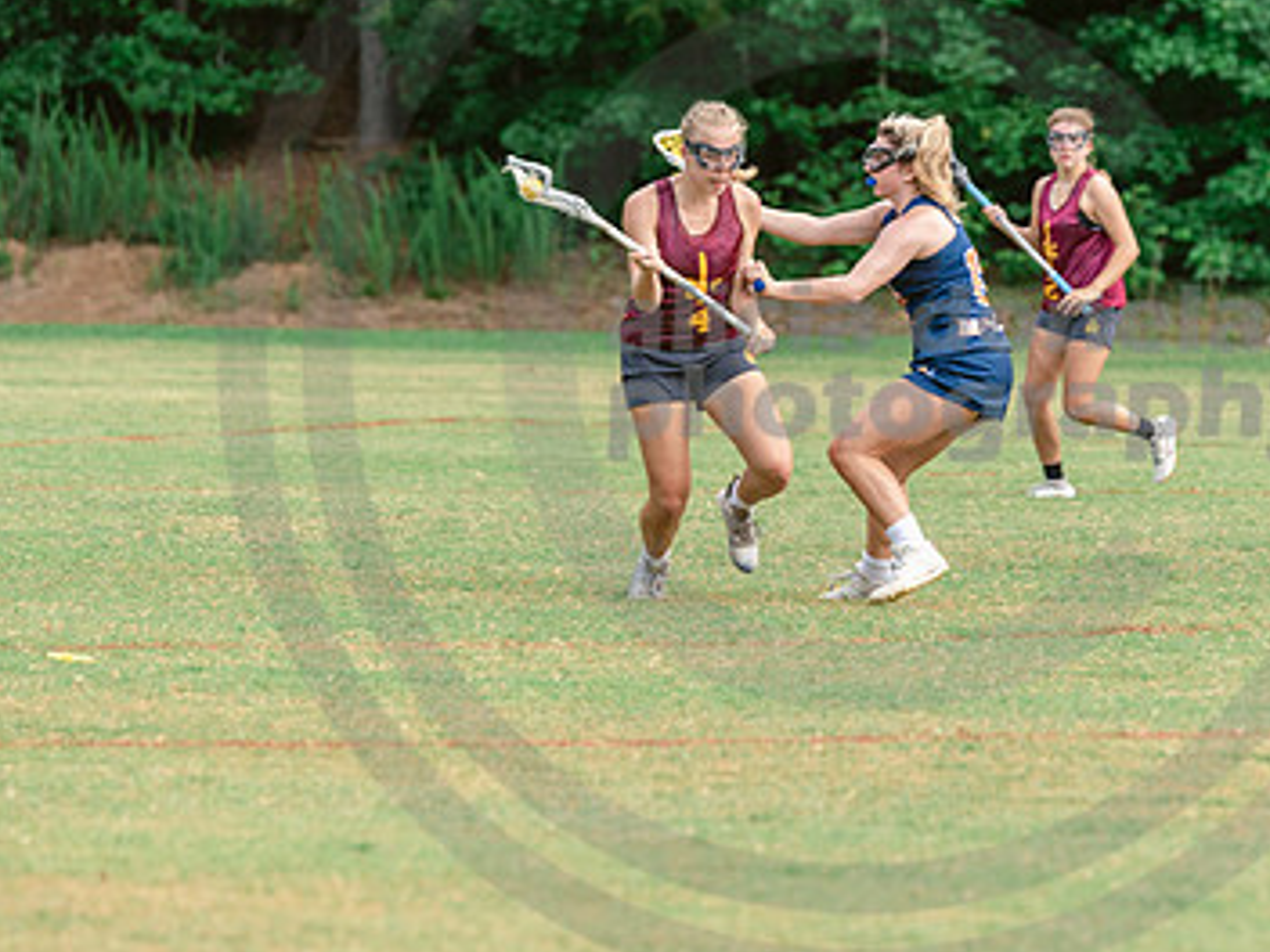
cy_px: 359
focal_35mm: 293
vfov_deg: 5.1
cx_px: 859
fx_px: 10750
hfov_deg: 6.8
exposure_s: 1/800
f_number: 3.5
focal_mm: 185
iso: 250
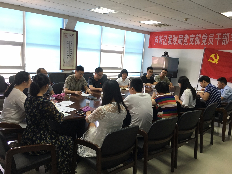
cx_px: 116
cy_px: 87
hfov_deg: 61.7
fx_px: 194
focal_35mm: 29
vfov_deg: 48.2
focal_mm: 4.15
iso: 160
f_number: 2.2
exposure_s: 1/33
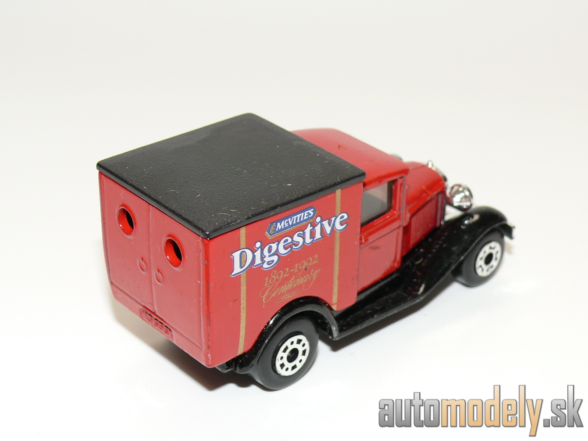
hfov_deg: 26.0
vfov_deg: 19.6
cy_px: 220
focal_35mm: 75
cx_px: 294
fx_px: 1274
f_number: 4
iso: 100
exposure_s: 1/30
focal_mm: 11.4
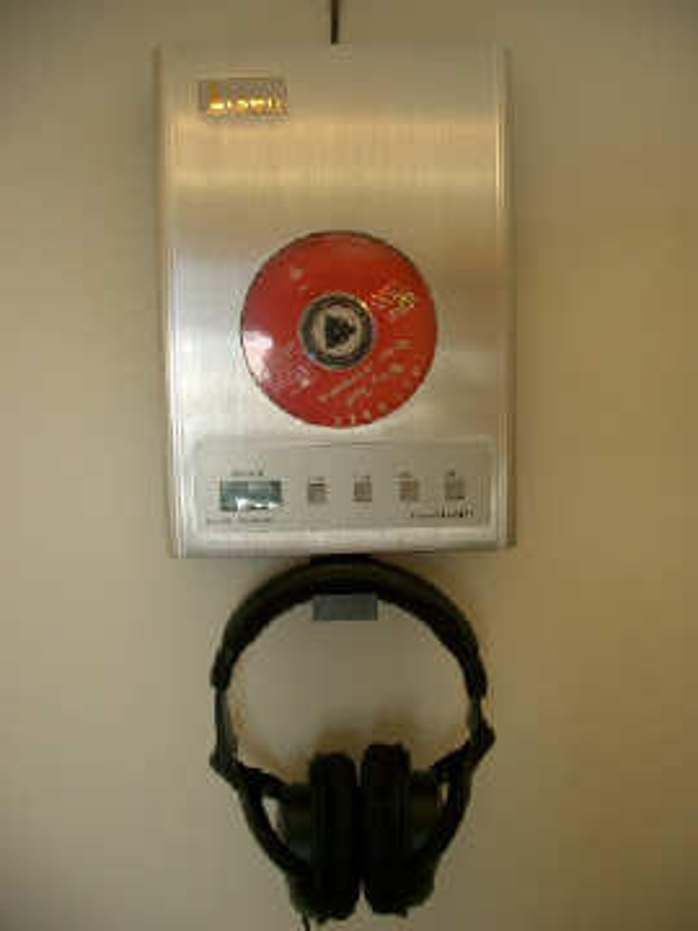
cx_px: 349
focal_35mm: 35
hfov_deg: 40.7
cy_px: 466
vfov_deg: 52.6
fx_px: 941
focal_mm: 5.8
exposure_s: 1/50
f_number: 2.6
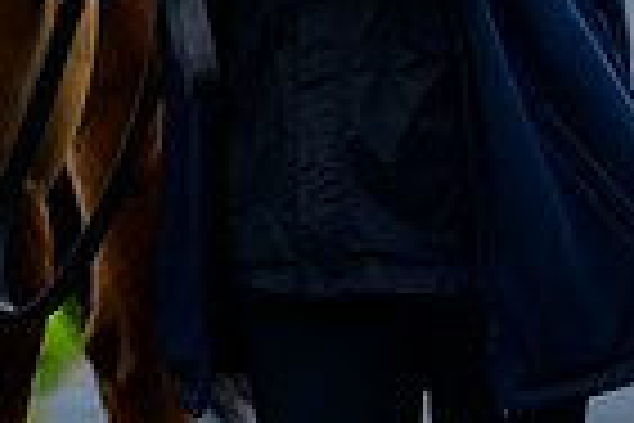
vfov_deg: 2.1
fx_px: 11253
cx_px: -9
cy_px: -522
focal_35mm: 639
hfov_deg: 3.2
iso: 3200
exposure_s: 1/1600
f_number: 2.8
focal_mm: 200
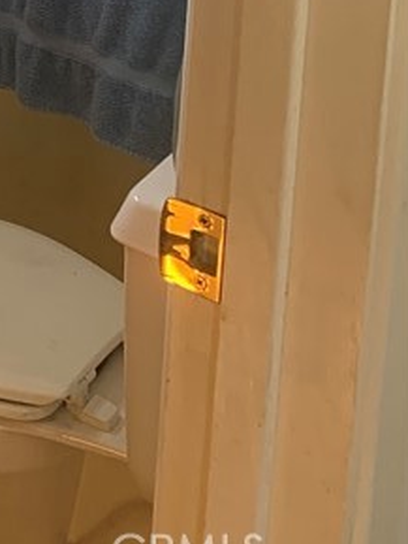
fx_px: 1445
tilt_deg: -9.3
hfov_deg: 14.3
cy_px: -386
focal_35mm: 92
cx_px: -306
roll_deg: -1.0
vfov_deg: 17.8
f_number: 1.8
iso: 64
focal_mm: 4.25
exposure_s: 1/60
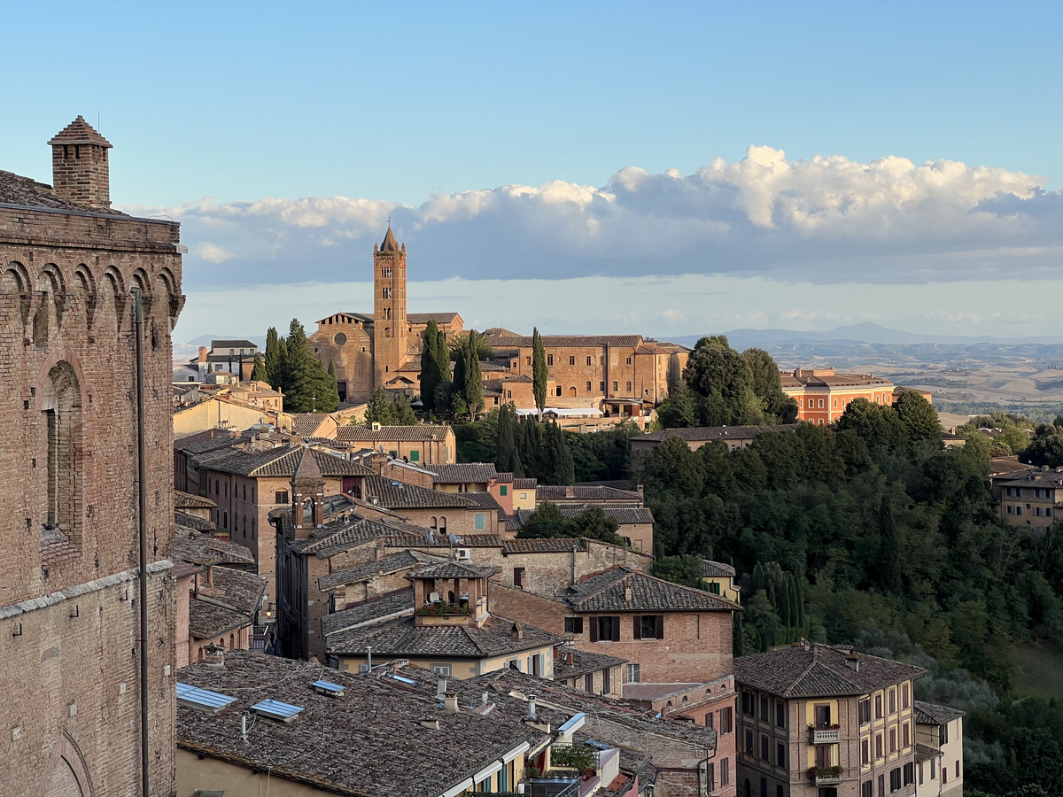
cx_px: 532
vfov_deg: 19.1
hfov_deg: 25.3
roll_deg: +0.3
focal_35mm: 77
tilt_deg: -1.2
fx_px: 2365
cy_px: 398
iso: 32
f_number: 2.8
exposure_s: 1/232
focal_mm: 9
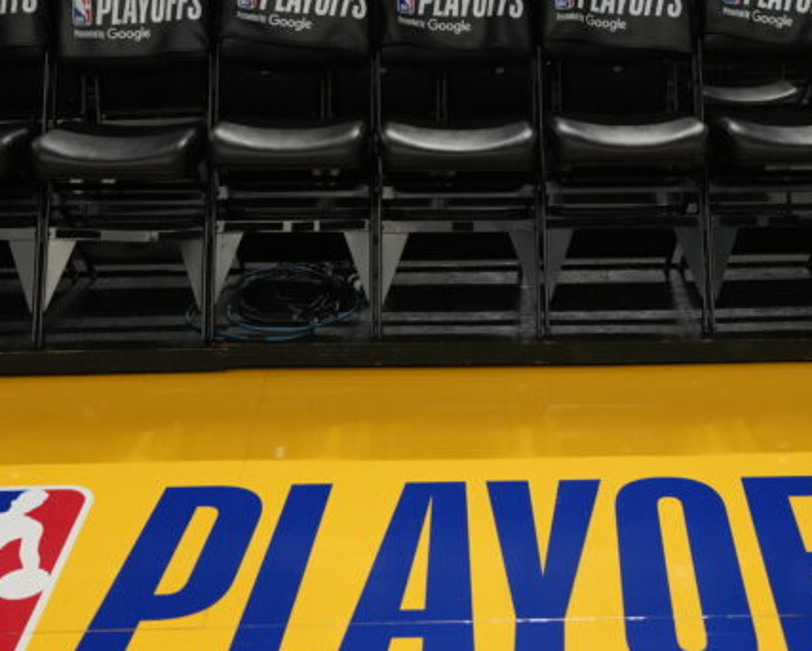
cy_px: 278
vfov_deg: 28.1
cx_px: 443
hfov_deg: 34.7
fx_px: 1298
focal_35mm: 54
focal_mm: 32
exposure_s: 1/3200
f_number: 2.8
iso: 5000
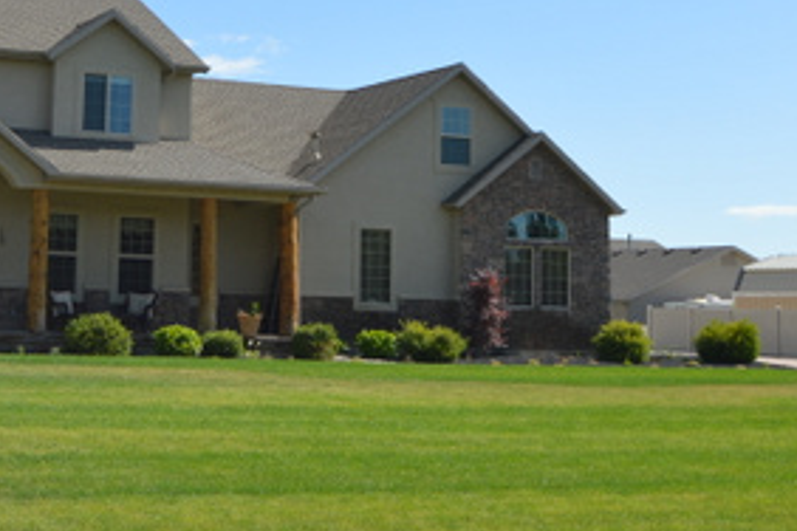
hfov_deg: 29.1
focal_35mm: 68
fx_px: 1505
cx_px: 170
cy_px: 76
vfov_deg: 19.7
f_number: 7.1
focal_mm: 20
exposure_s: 1/250
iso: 100
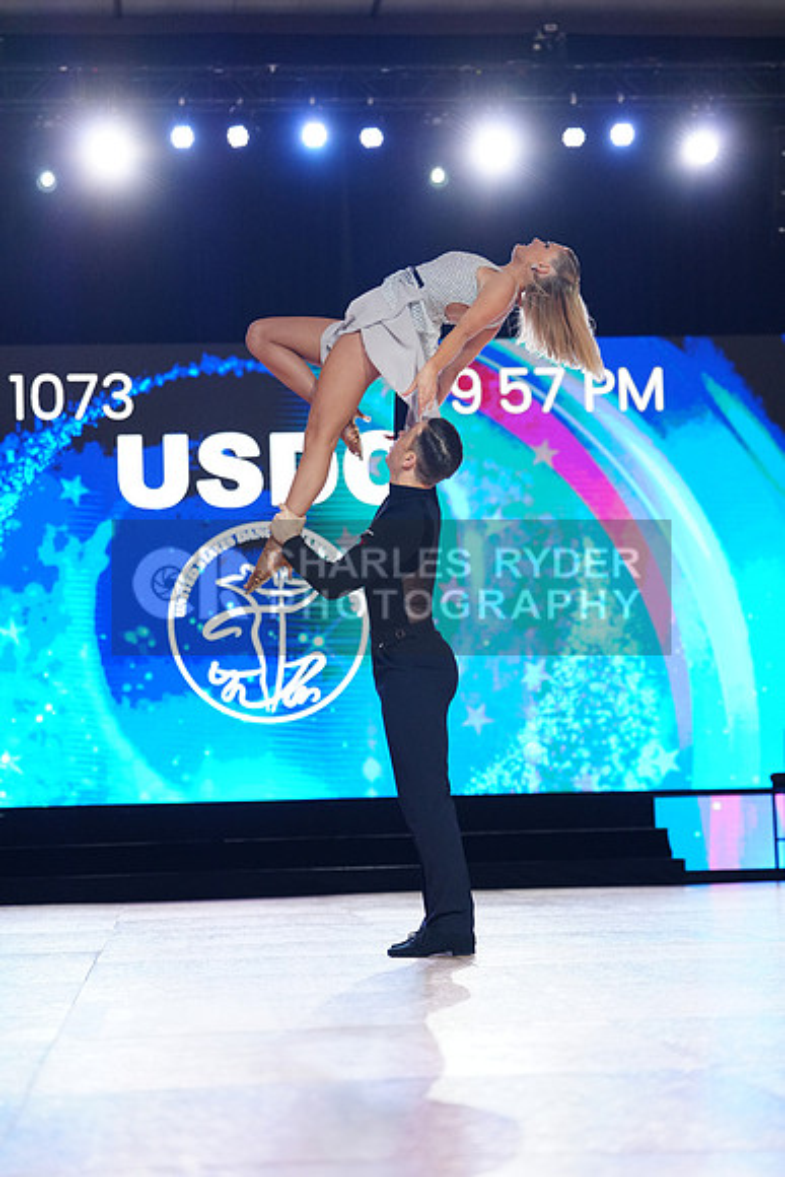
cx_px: 392
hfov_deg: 16.7
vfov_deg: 24.8
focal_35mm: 82
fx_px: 2680
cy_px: 588
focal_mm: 82
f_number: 2.8
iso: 2000
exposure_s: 1/500
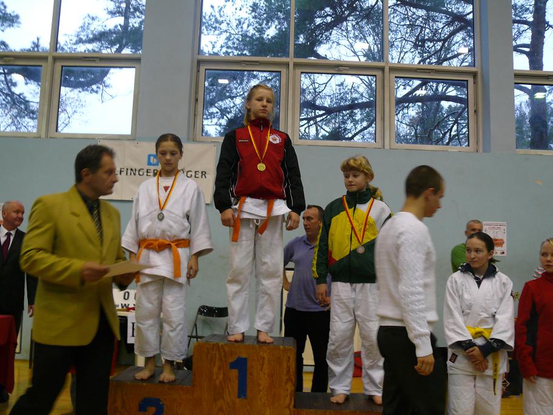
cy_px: 208
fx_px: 591
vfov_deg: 38.7
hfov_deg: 50.1
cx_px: 276
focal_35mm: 37
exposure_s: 1/30
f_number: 2.8
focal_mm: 7.7
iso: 160
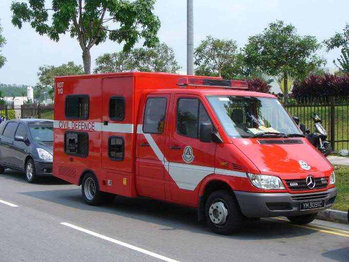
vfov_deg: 24.4
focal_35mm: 60
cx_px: 174
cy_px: 131
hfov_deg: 32.2
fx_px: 605
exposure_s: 1/250
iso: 80
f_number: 6.2
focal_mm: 9.9
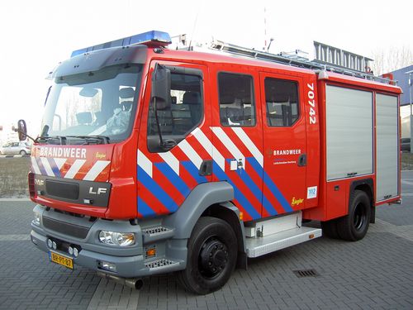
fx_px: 465
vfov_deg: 36.8
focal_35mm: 39
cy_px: 155
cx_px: 206
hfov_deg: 47.9
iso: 100
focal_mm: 8
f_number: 2.8
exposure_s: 1/132
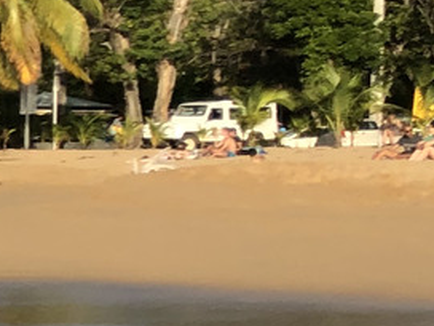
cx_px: -828
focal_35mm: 165
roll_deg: +1.1
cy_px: 336
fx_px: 2069
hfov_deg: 9.6
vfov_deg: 8.9
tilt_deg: -4.4
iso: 20
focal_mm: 4
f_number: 1.8
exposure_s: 1/1499
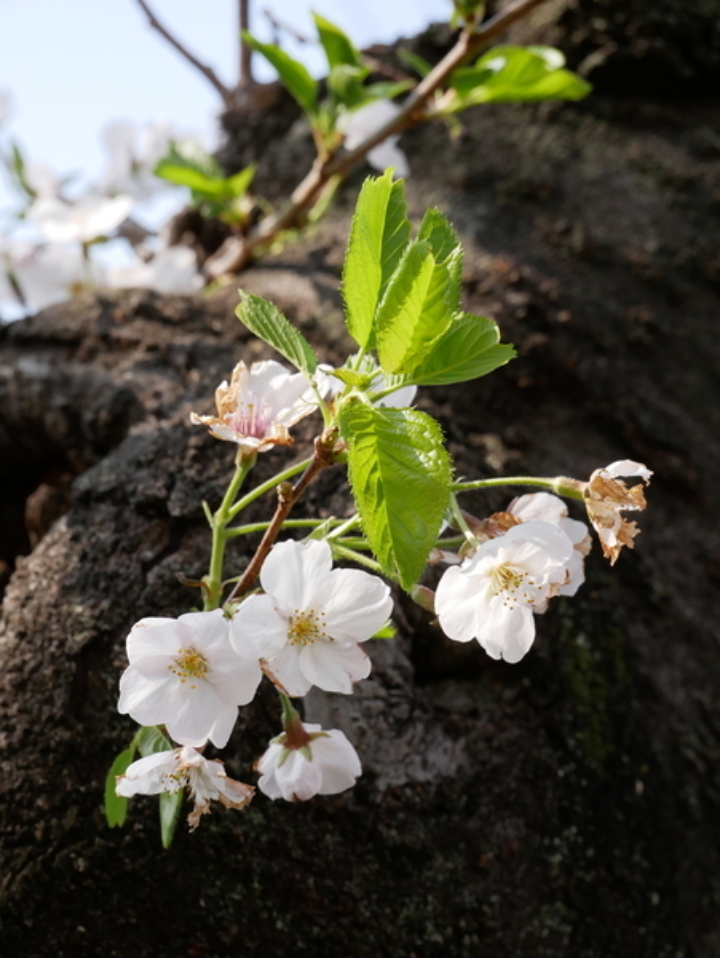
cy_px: 479
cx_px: 360
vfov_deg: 16.4
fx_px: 3323
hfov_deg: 12.4
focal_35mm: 120
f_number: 9
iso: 800
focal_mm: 60
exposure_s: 1/640
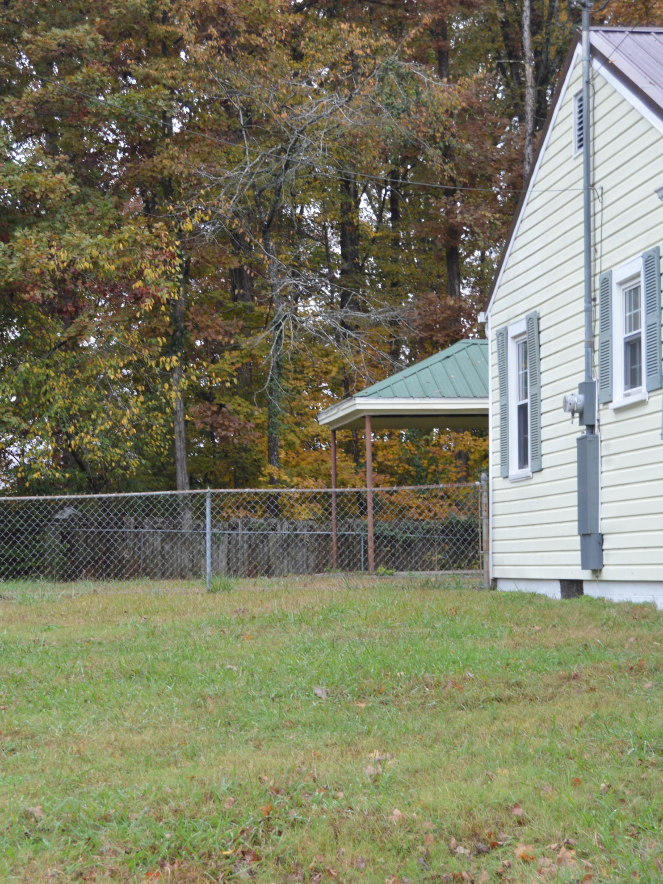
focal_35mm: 83
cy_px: 439
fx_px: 2120
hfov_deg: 17.6
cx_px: 130
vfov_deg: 23.6
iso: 280
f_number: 5.6
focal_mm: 38
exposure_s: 1/125
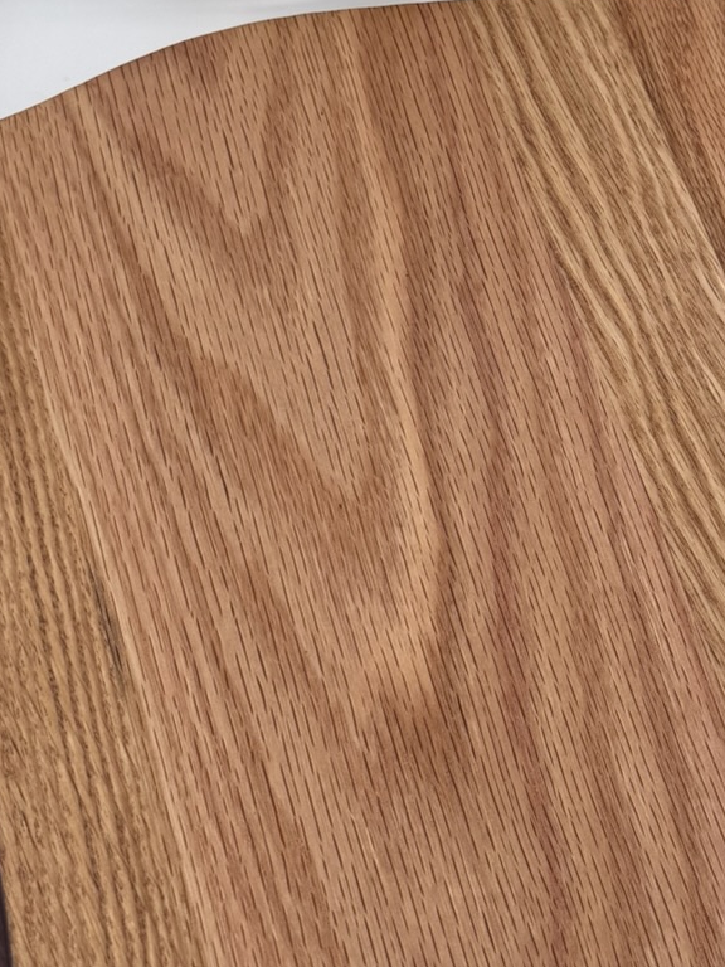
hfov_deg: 22.7
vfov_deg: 30.3
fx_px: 1787
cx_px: 549
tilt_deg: -63.0
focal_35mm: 64
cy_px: 470
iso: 100
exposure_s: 1/461
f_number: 1.78
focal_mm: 6.76
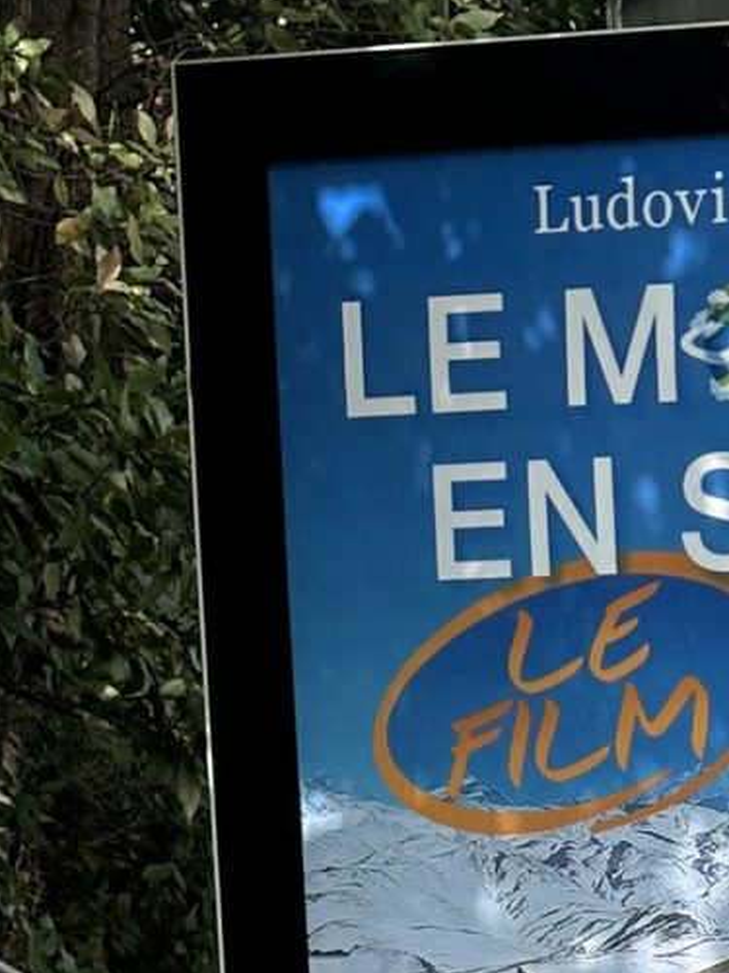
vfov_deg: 14.5
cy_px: 1604
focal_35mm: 123
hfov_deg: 11.4
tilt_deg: -5.8
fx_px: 3454
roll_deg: +2.4
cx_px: 1198
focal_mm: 6.86
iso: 80
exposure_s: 1/2028
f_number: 1.78
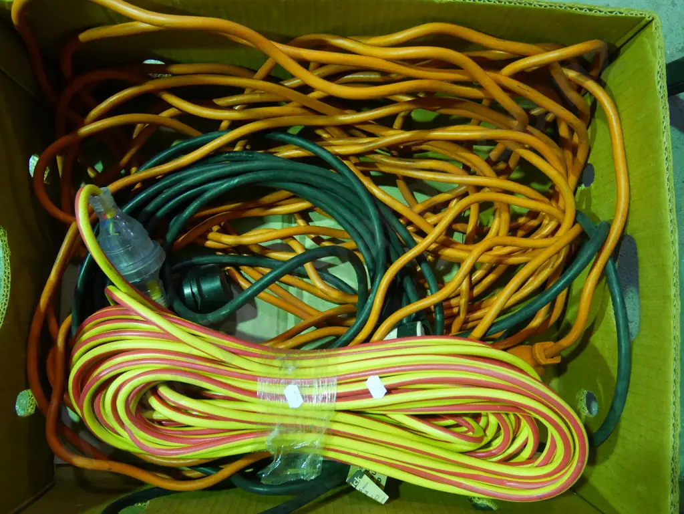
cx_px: 342
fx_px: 593
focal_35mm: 30
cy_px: 257
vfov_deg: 46.8
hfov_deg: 59.9
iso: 3200
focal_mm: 15
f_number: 4
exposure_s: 1/60
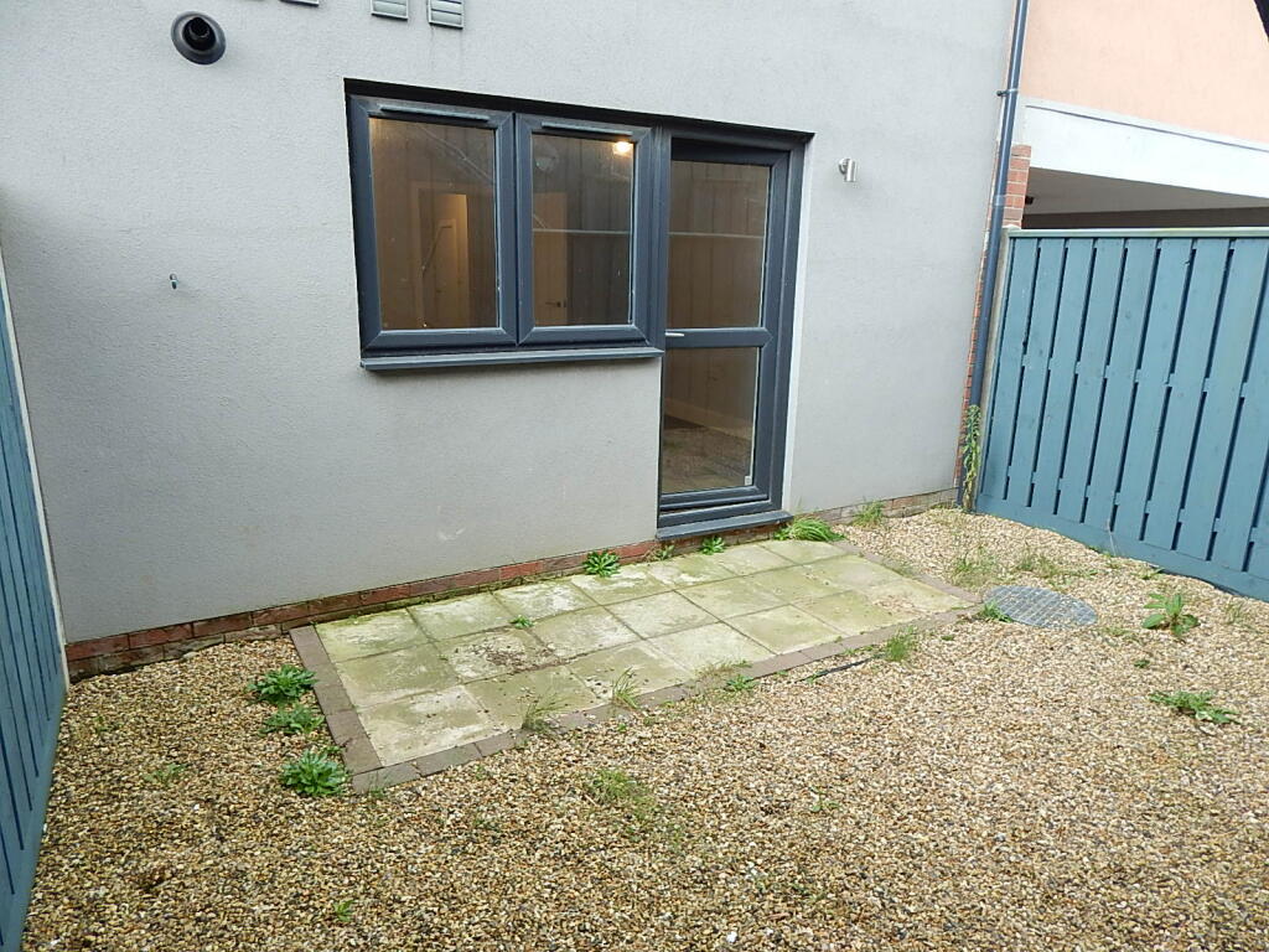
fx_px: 807
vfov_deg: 61.1
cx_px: 634
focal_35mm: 22
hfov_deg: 76.4
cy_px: 476
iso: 125
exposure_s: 1/60
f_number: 3
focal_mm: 4
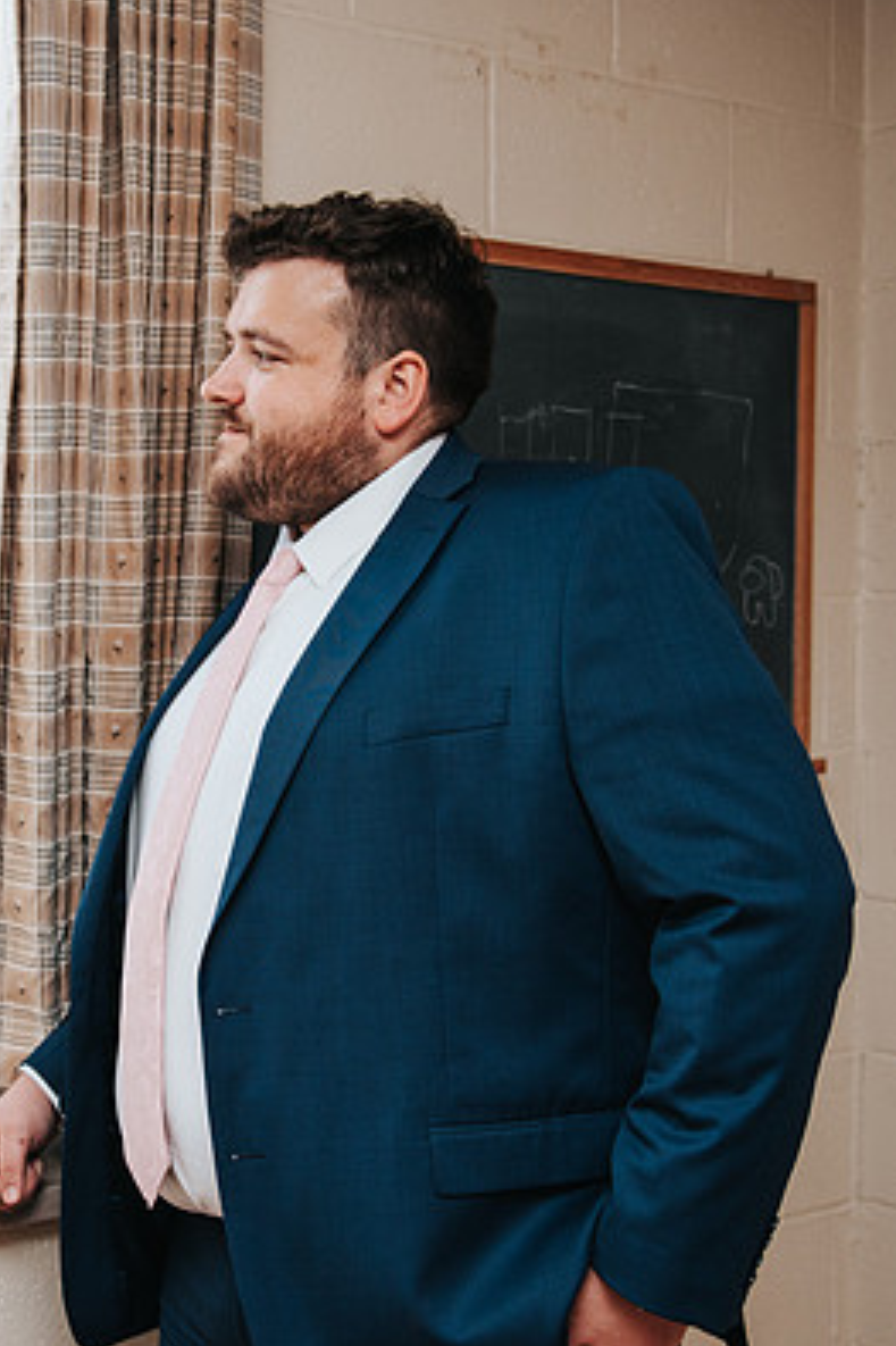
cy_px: 704
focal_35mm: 55
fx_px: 2055
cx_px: 142
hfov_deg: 24.1
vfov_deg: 36.3
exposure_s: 1/200
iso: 800
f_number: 4
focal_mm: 32
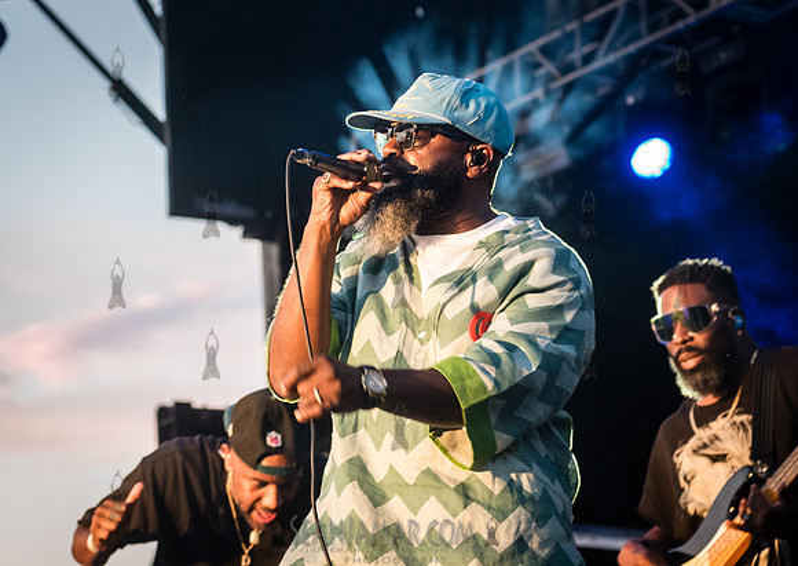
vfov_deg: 14.2
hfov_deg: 19.9
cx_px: 357
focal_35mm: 101
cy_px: 225
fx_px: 2272
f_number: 4.5
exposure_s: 1/250
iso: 4000
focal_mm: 80
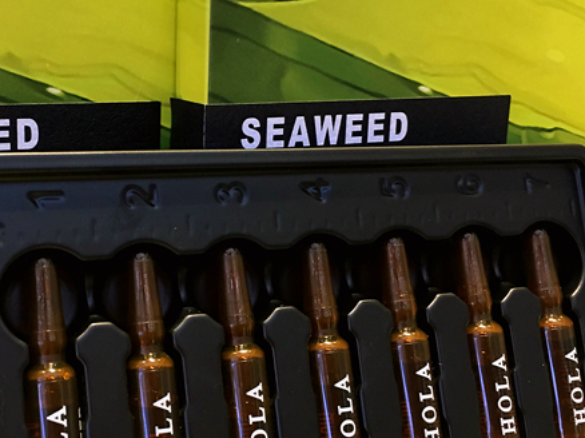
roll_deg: +0.3
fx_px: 895
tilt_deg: -9.2
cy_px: 226
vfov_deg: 27.5
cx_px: 178
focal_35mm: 53
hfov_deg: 35.7
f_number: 2.2
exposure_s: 1/33
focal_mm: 4.15
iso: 200
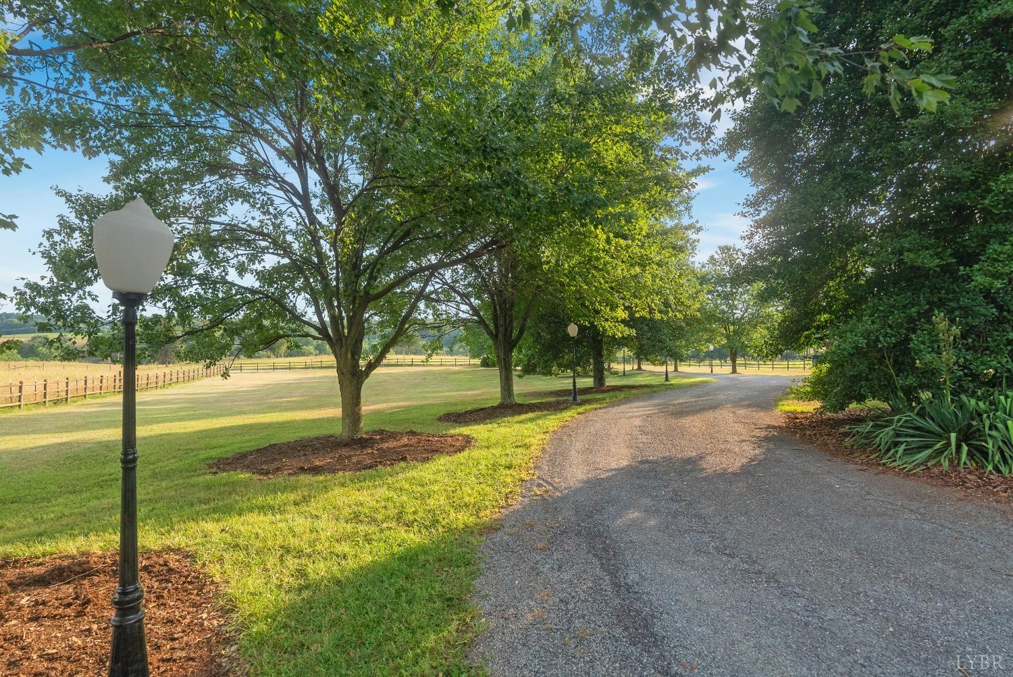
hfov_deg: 88.4
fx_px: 521
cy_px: 338
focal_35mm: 18
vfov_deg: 66.0
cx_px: 506
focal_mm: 18.5
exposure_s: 1/400
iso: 800
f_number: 4
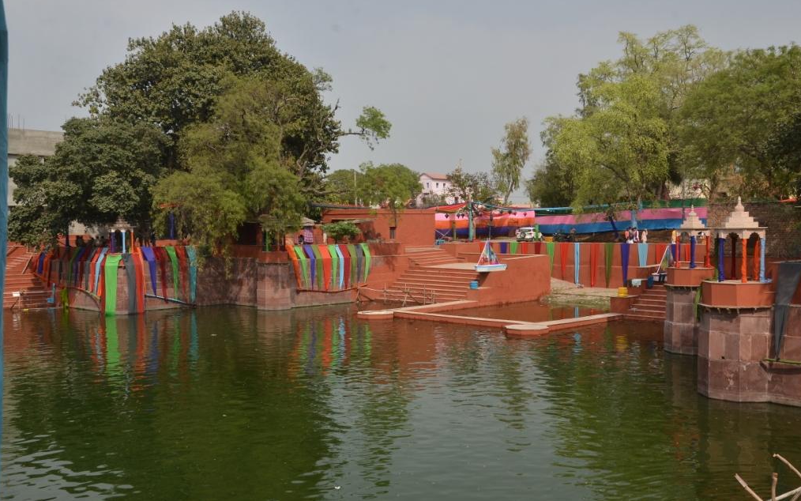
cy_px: 235
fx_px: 841
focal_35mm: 39
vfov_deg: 33.2
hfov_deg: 50.9
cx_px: 401
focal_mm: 25
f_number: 11
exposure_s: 1/160
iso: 100
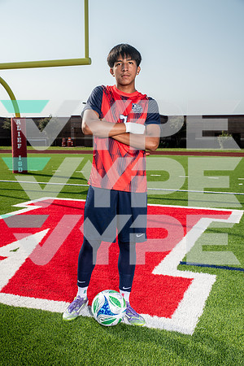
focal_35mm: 40
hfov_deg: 33.4
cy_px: 183
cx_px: 122
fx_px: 407
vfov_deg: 48.5
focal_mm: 40
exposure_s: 1/400
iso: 100
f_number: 6.3
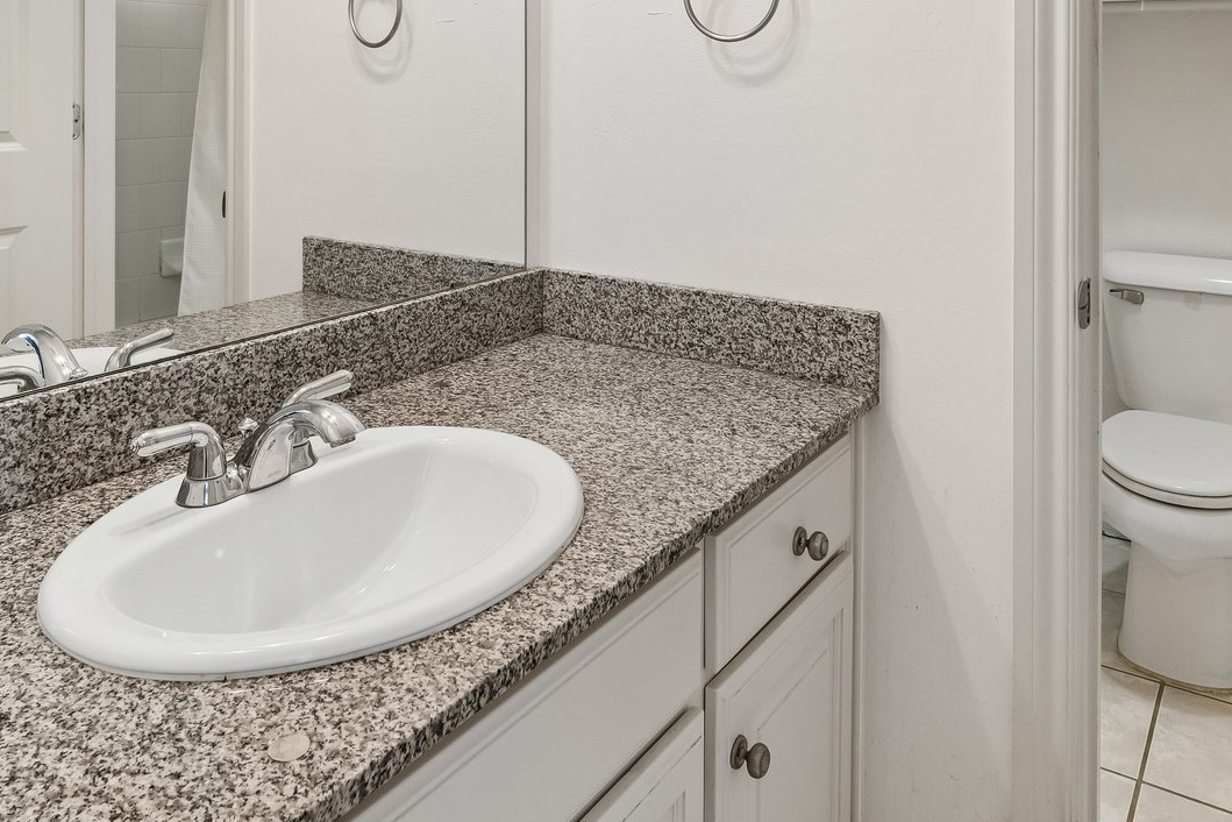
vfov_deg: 41.5
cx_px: 620
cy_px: 88
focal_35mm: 29
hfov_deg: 63.7
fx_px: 992
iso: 200
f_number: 6.3
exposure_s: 1/40
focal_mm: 10
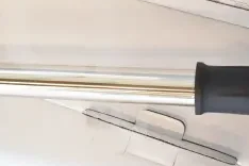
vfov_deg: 15.9
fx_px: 595
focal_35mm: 86
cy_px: 55
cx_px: 27
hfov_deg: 23.1
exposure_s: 1/30
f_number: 3.8
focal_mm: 22
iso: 900
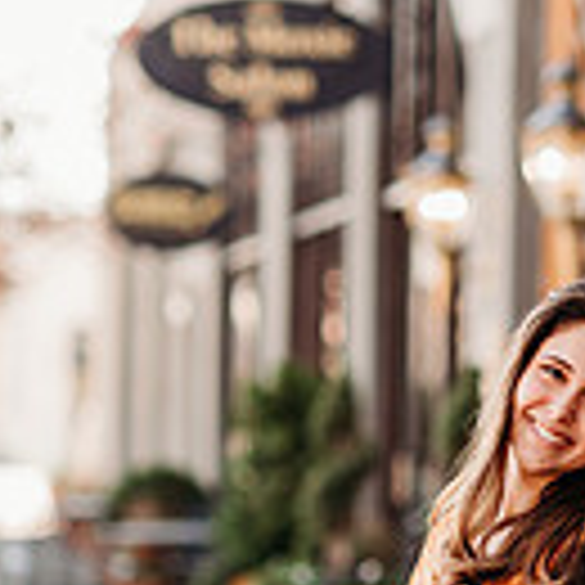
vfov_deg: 7.0
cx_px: 634
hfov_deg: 7.0
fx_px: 4780
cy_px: 490
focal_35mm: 250
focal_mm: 85
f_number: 2
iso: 125
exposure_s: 1/250
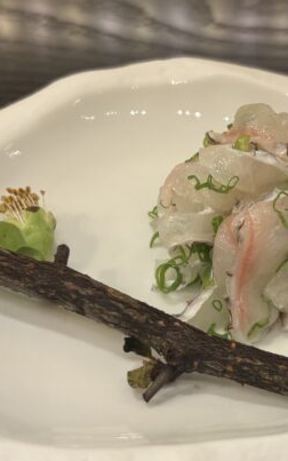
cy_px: 295
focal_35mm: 70
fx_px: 879
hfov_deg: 18.5
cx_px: 222
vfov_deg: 29.2
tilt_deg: -48.7
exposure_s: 1/56
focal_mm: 5.96
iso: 160
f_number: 1.6
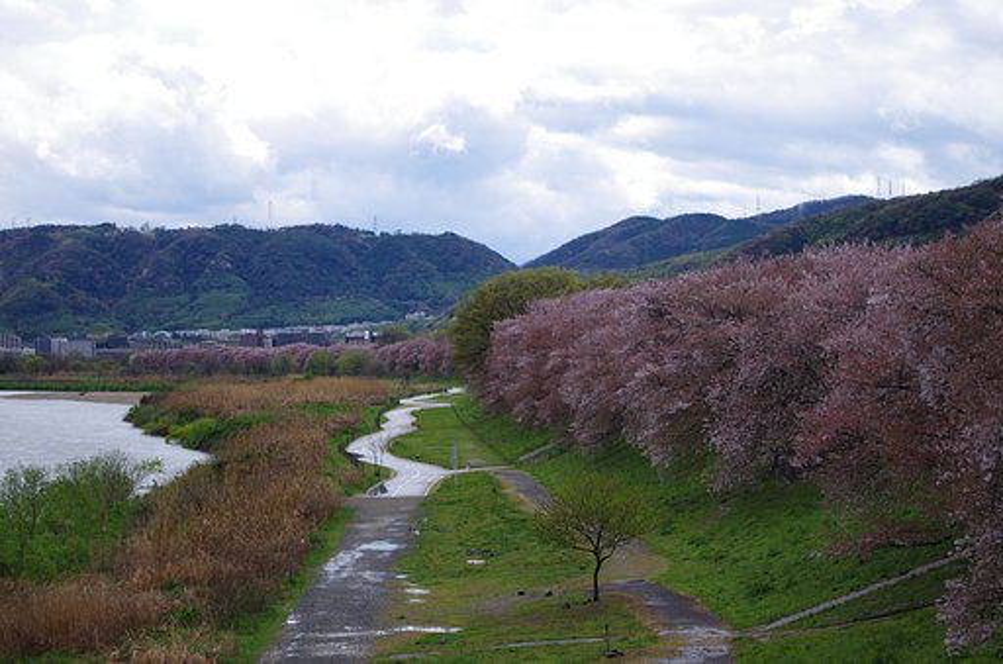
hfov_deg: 24.8
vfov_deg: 16.6
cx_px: 502
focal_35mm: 82
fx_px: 2280
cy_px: 332
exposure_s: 1/200
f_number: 5.6
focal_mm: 55
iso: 80
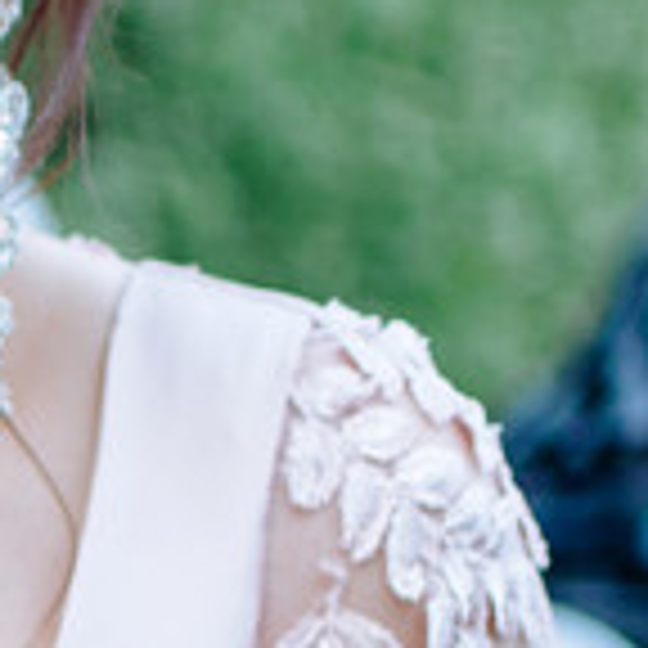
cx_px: -459
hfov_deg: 6.2
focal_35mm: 276
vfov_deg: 6.3
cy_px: 819
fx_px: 5837
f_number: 1.8
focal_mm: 35
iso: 250
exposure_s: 1/1250
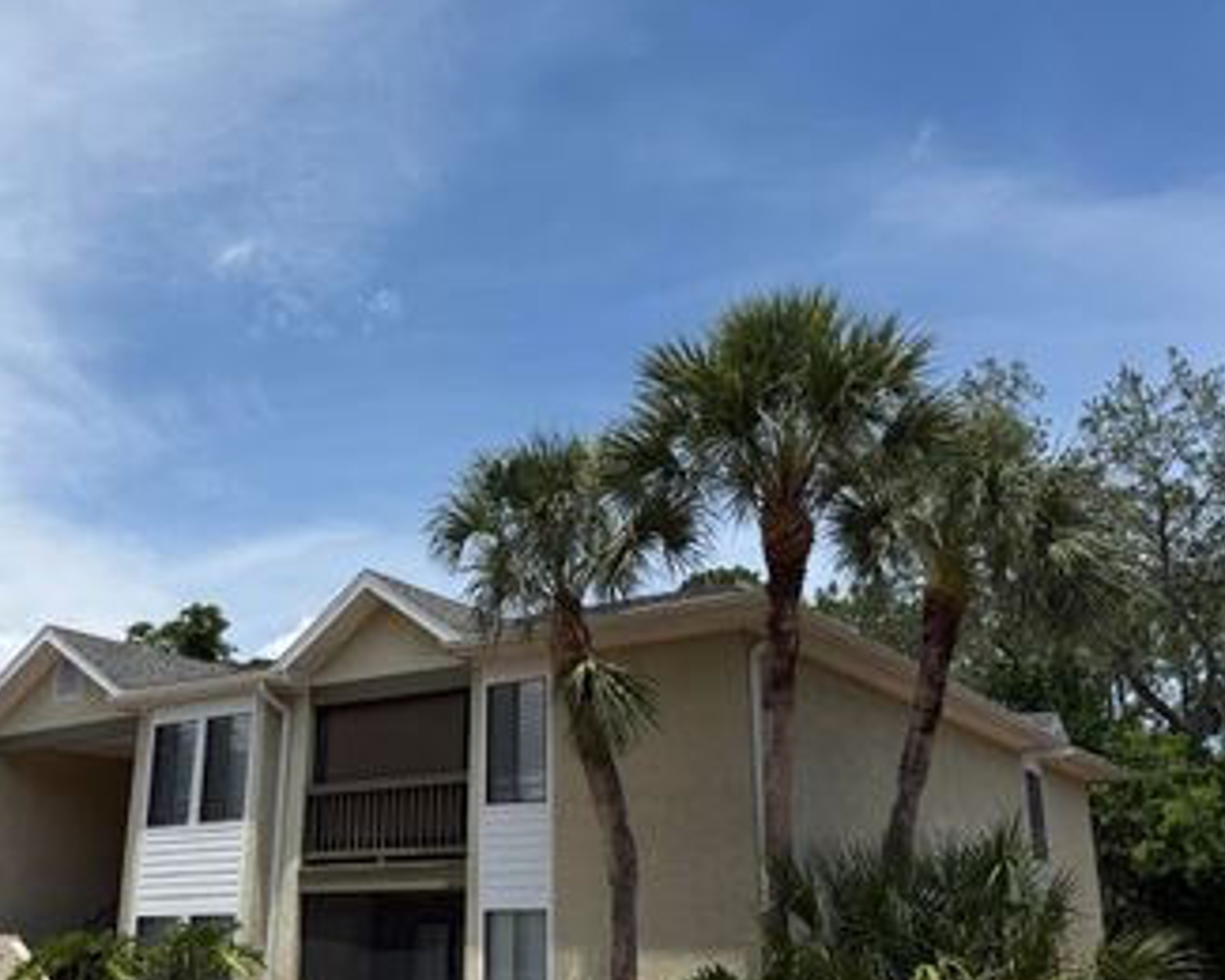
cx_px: 486
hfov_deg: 49.9
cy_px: 567
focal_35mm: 36
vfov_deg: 41.0
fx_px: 1305
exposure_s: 1/7353
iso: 80
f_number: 1.78
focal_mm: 6.76
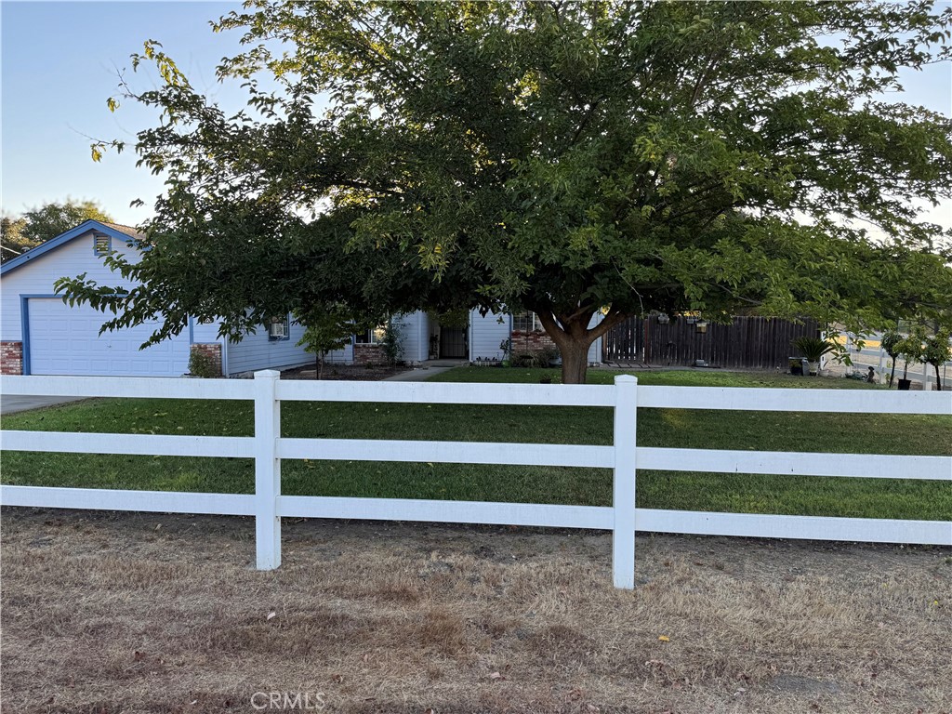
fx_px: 660
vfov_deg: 56.8
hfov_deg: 71.6
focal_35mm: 24
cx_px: 476
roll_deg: +0.4
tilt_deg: -3.2
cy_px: 357
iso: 80
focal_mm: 6.76
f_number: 1.78
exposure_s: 1/402
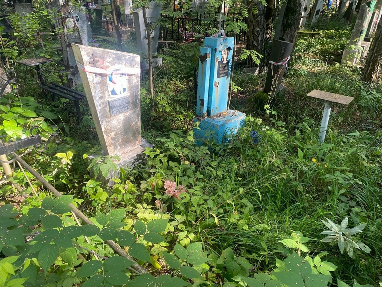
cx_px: 191
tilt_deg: -23.5
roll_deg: +0.7
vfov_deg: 53.1
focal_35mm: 26
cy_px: 144
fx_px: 287
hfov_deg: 67.3
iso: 32
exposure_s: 1/122
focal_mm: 4.25
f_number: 1.8
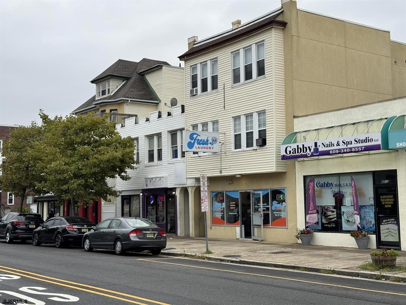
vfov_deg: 30.3
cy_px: 152
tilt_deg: +5.1
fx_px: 563
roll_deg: +0.1
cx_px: 203
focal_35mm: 48
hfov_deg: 39.7
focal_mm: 6.76
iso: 64
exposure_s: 1/2611
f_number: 1.78
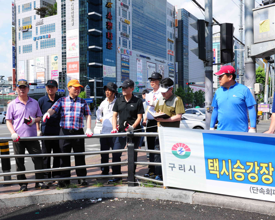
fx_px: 317
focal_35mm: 39
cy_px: 111
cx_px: 120
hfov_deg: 46.7
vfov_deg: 38.2
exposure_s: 1/125
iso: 400
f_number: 16
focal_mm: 34
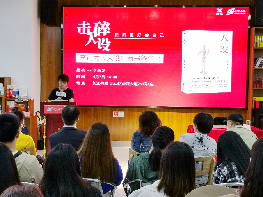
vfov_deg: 32.9
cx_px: 132
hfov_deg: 42.9
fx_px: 334
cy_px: 98
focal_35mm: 44
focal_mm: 5.58
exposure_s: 1/100
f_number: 1.8
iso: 160
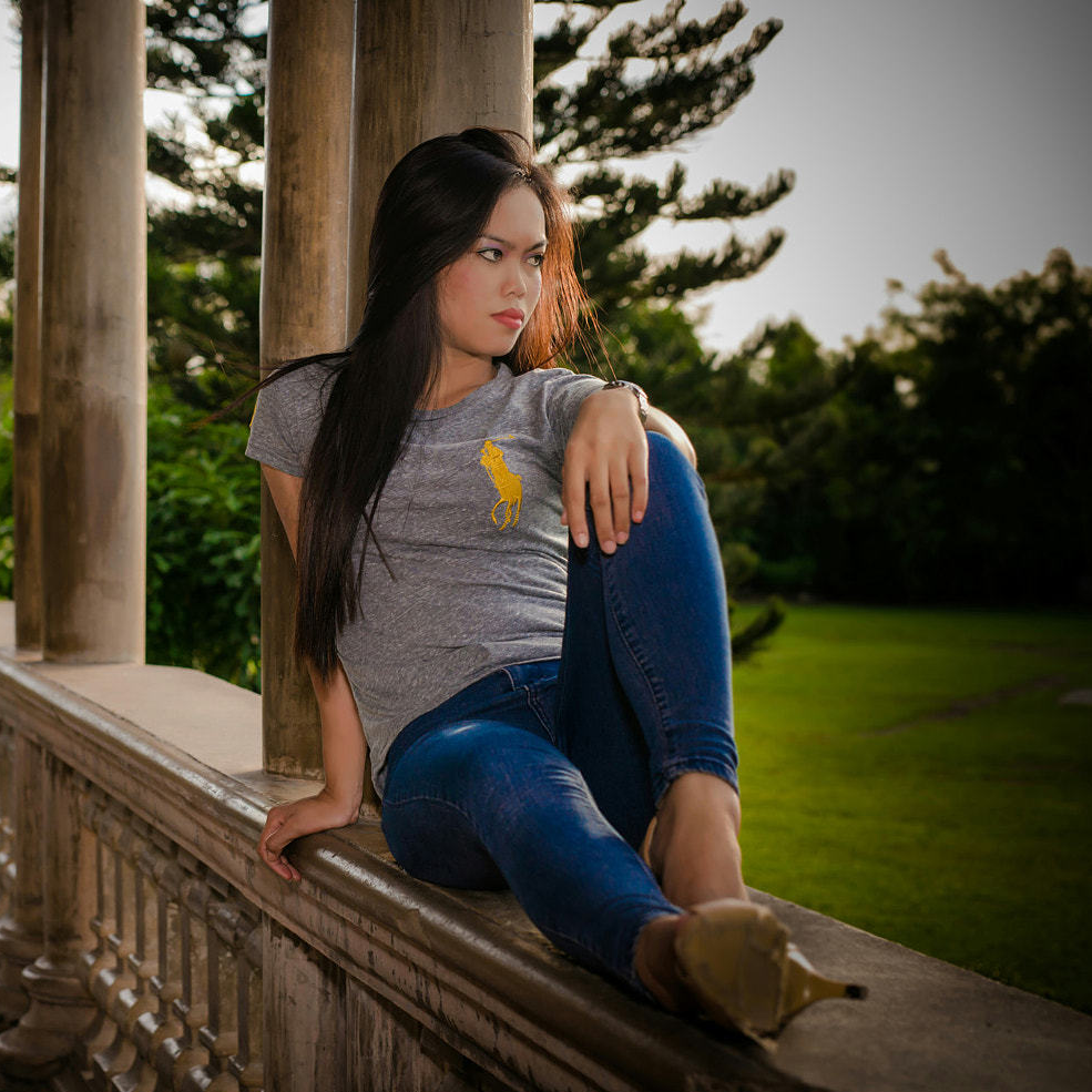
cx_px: 218
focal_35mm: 69
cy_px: 547
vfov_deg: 25.0
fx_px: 2463
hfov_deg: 24.6
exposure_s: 1/800
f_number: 5
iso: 640
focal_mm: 50
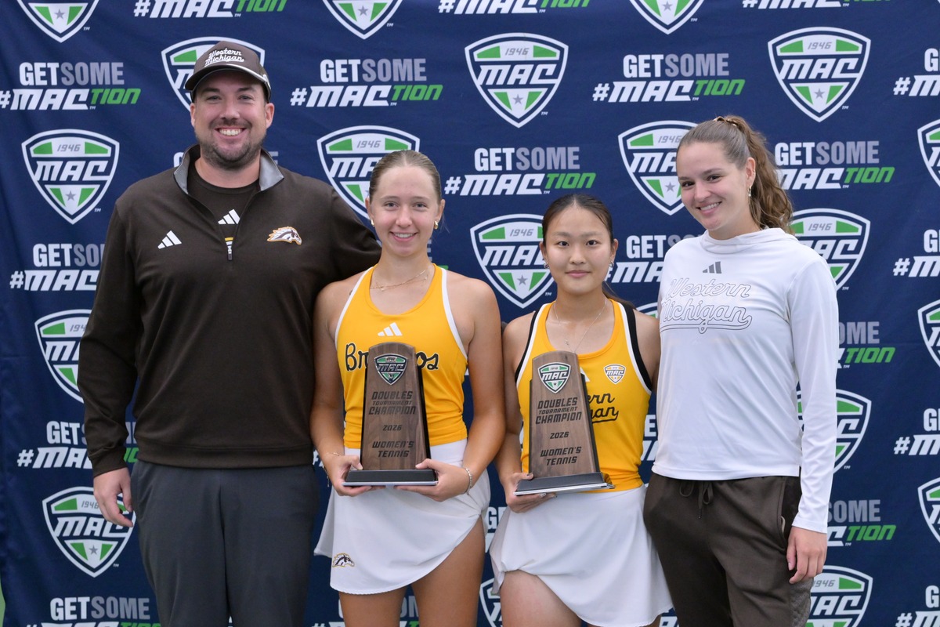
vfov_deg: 27.0
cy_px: 314
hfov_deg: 39.6
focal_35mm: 50
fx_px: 1305
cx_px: 470
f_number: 5
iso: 3200
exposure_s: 1/200
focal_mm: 50
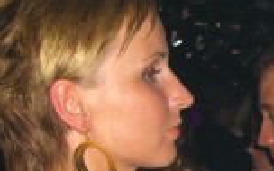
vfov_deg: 8.2
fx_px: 1187
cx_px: 415
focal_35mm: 159
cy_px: 200
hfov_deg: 12.5
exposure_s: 1/60
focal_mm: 7.9
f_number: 2.8
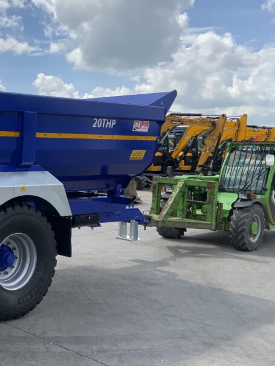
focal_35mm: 49
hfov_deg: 27.4
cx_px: -19
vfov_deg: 38.9
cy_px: 172
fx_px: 519
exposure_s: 1/2141
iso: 20
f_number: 1.8
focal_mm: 3
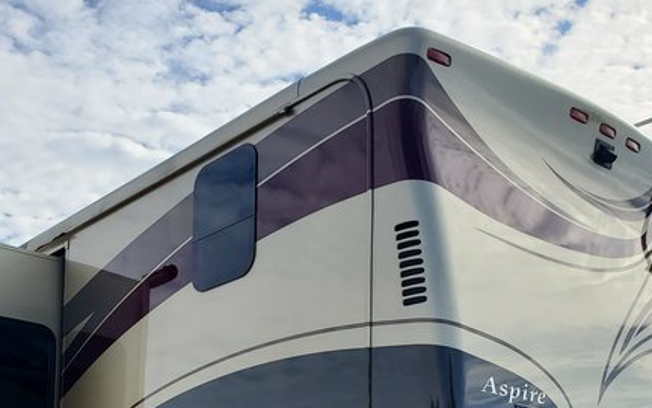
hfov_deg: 39.1
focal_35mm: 51
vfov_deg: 23.9
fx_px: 906
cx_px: 211
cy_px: 437
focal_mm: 4.3
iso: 50
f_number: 2.4
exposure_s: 1/1661
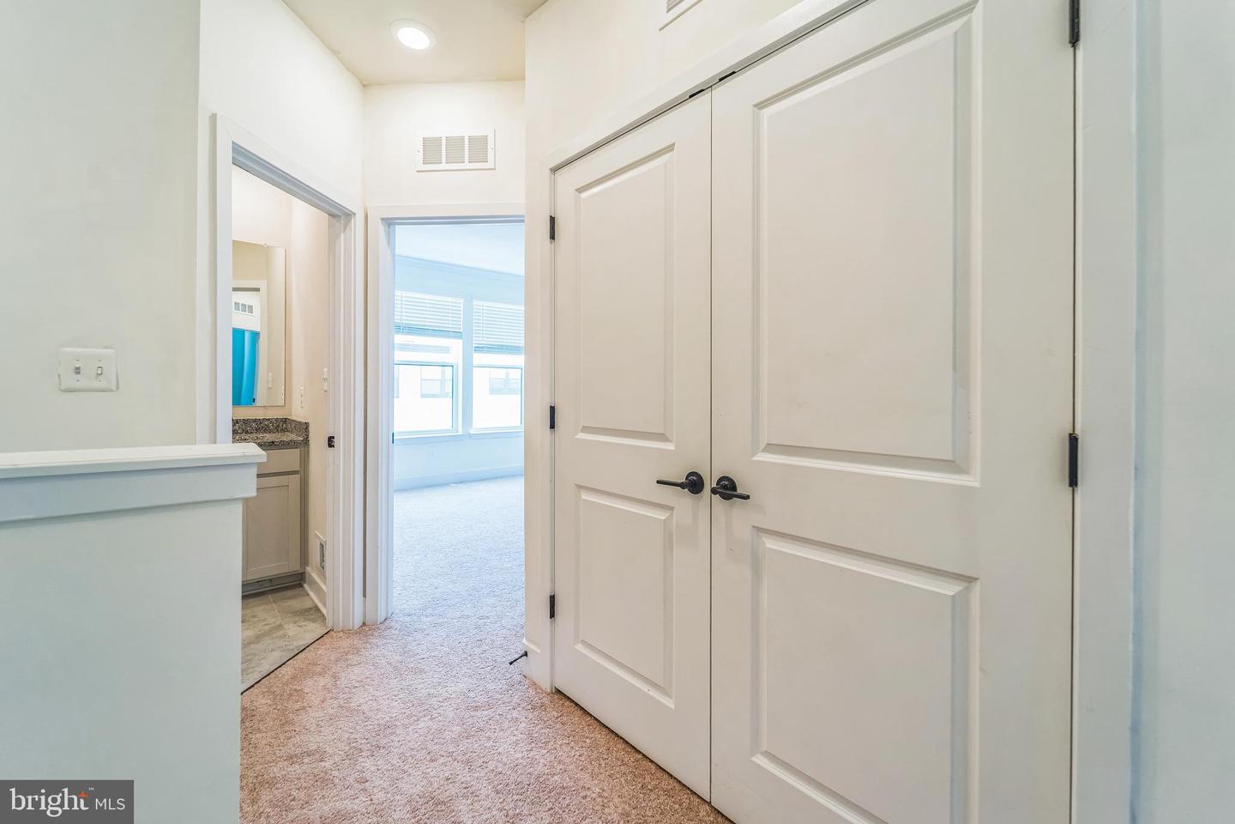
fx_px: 480
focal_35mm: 14
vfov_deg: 81.2
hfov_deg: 104.3
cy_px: 412
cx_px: 618
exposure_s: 1/40
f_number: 6.3
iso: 640
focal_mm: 14
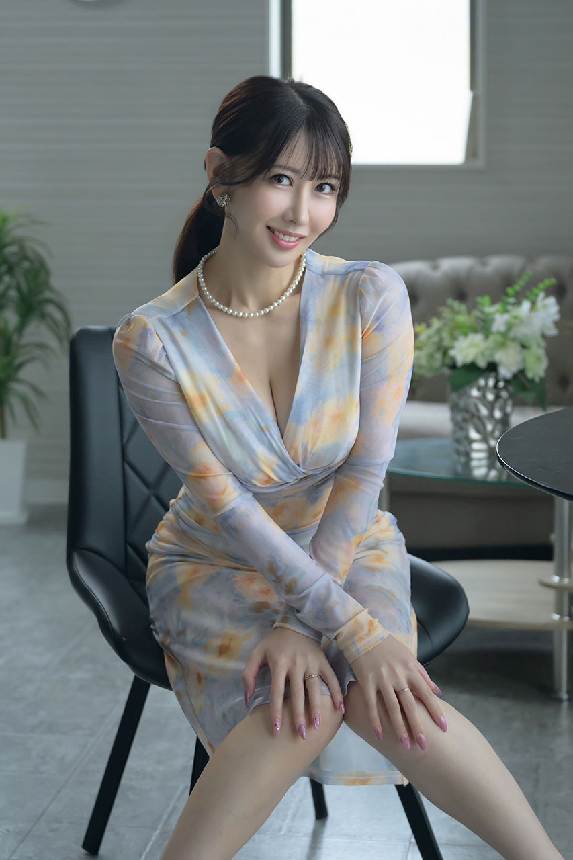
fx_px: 1743
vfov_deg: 27.7
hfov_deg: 18.7
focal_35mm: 73
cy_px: 430
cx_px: 286
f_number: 2.8
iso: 2000
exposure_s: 1/160
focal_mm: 49
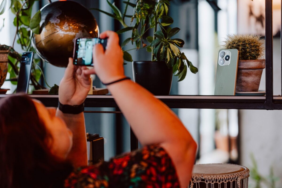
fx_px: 666
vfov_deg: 16.1
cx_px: 141
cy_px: 94
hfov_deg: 23.9
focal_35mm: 85
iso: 1000
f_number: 2.5
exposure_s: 1/100
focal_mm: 85
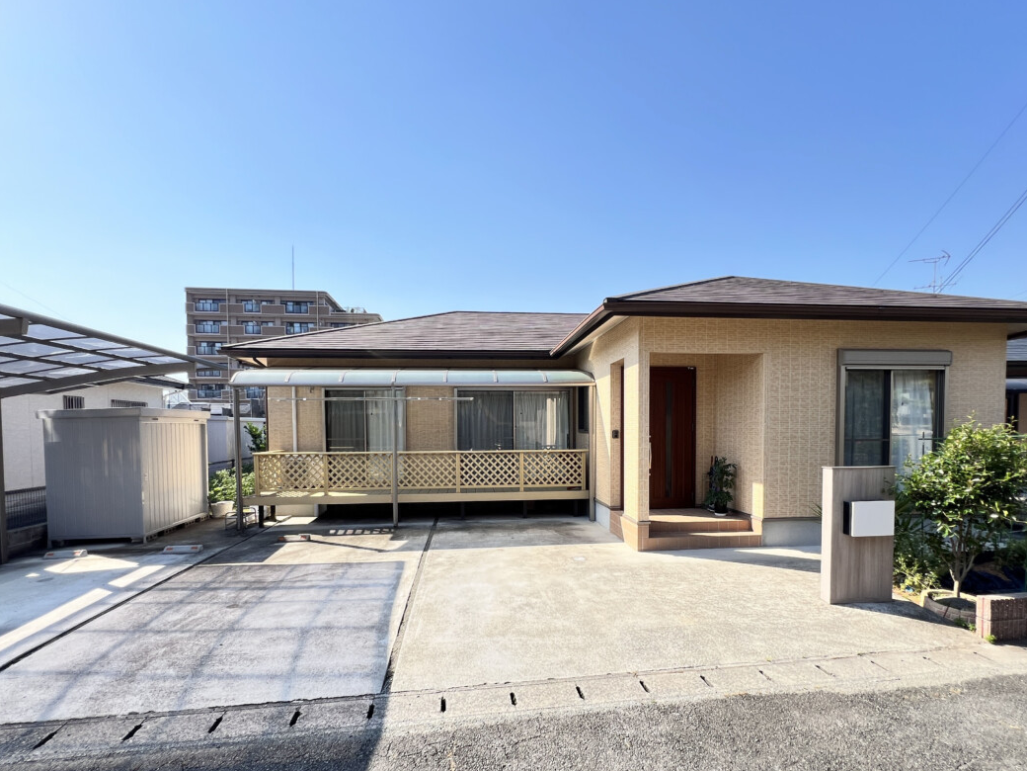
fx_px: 475
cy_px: 446
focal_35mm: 16
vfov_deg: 77.6
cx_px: 519
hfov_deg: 94.5
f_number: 1.8
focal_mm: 1.57
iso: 32
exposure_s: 1/544
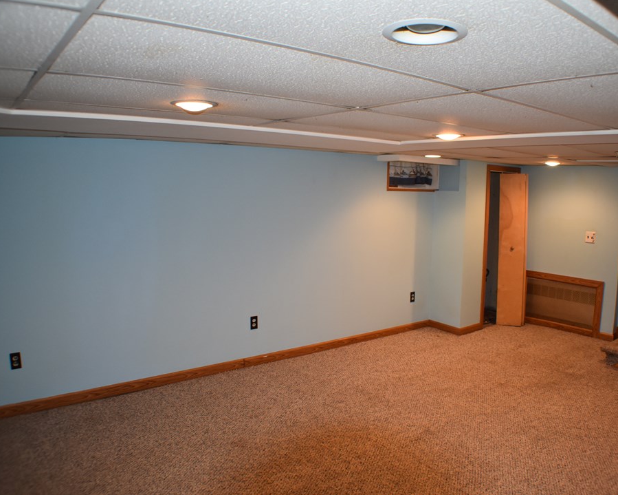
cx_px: 344
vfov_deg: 43.3
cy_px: 247
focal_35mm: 34
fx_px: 622
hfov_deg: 52.7
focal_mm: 20
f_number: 3.8
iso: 640
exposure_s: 1/60
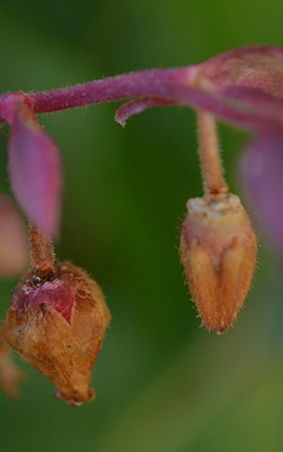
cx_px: 77
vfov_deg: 18.0
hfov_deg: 11.3
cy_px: 225
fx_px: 1432
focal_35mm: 116
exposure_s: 1/60
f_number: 5.6
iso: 200
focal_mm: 50
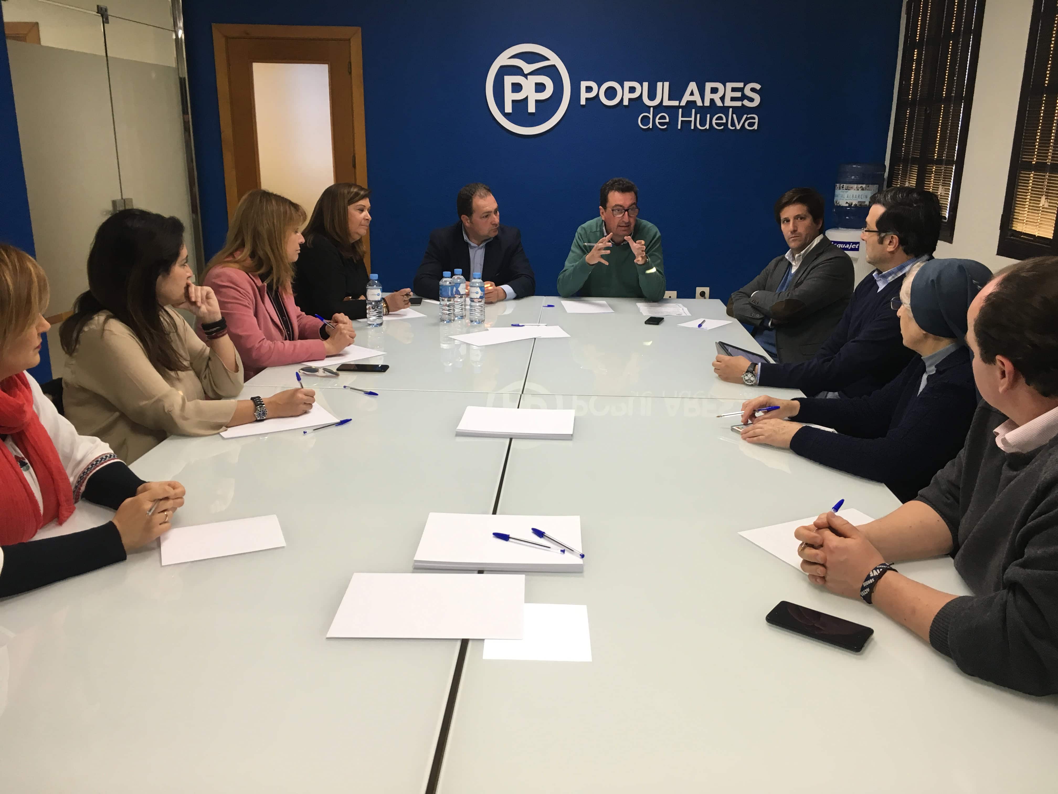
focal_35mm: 29
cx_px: 529
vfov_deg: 48.2
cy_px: 397
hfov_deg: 61.7
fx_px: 886
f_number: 2.2
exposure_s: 1/33
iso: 64
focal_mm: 4.2
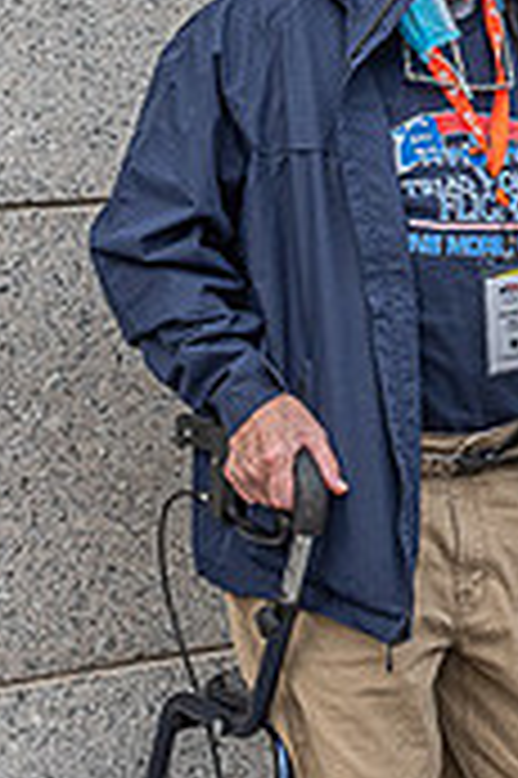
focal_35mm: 117
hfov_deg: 11.6
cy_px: -180
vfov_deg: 16.7
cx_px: 437
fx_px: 2530
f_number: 9
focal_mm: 30
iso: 500
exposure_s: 1/320
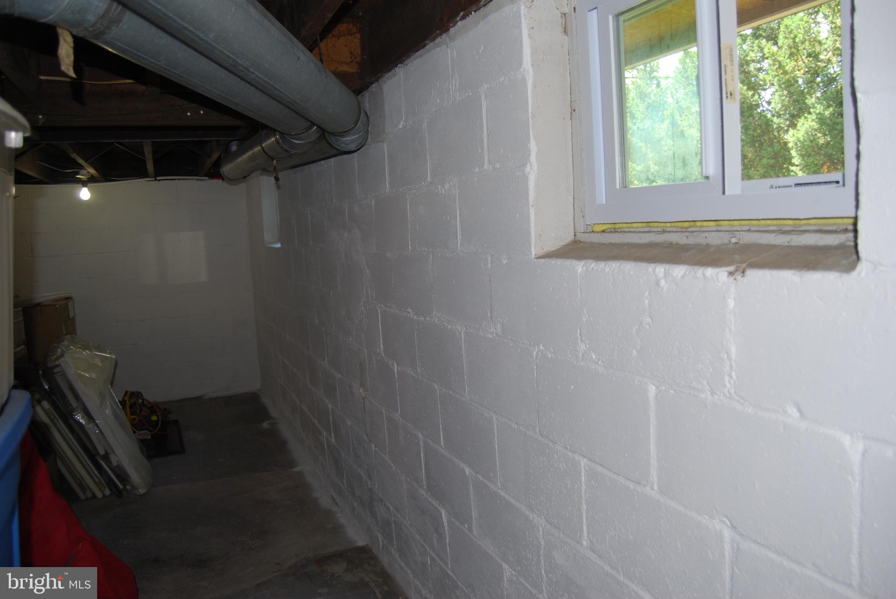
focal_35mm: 27
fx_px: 673
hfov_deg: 67.3
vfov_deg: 48.0
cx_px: 448
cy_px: 300
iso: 200
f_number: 3.5
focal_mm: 18
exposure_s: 1/60
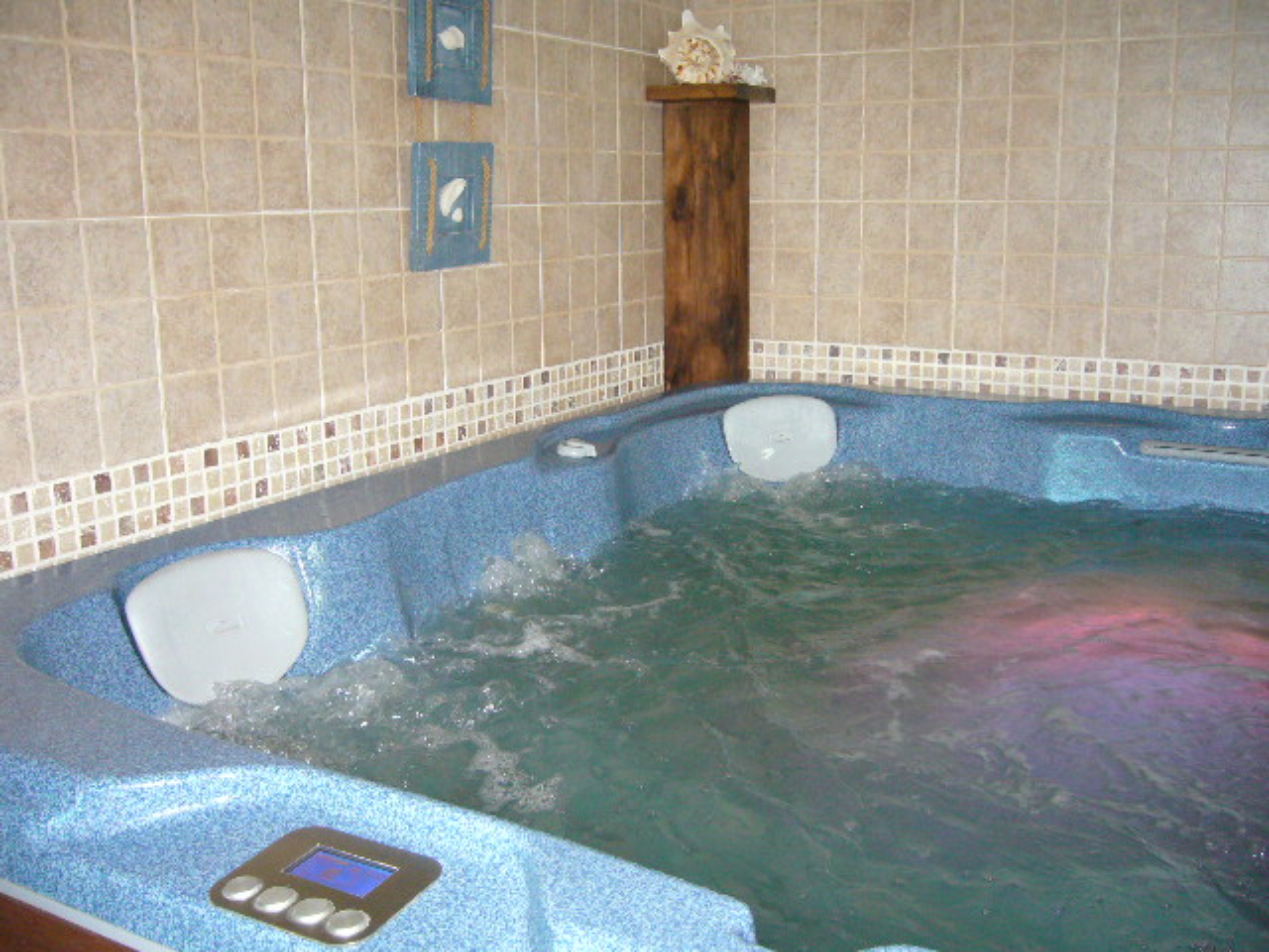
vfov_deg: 40.7
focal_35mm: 35
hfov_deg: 52.6
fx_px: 1283
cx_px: 634
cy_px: 476
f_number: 2.8
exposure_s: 1/30
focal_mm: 5.8
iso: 250
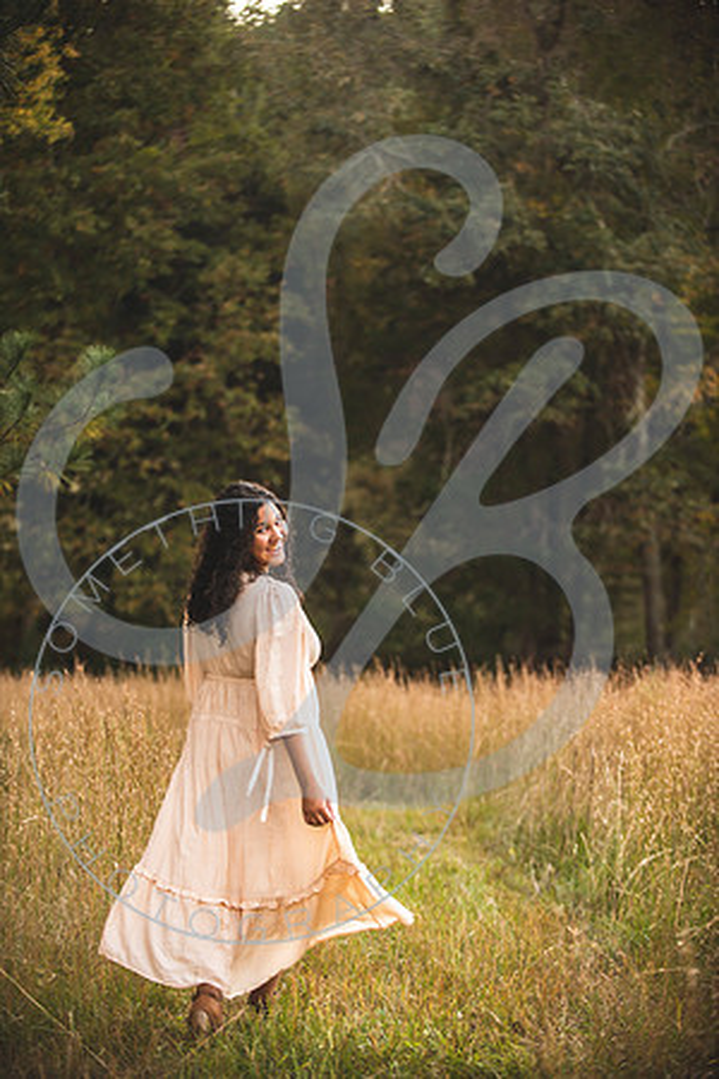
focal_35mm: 90
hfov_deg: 15.2
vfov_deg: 22.6
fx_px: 2696
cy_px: 540
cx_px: 360
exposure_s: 1/400
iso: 400
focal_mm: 90
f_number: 2.8
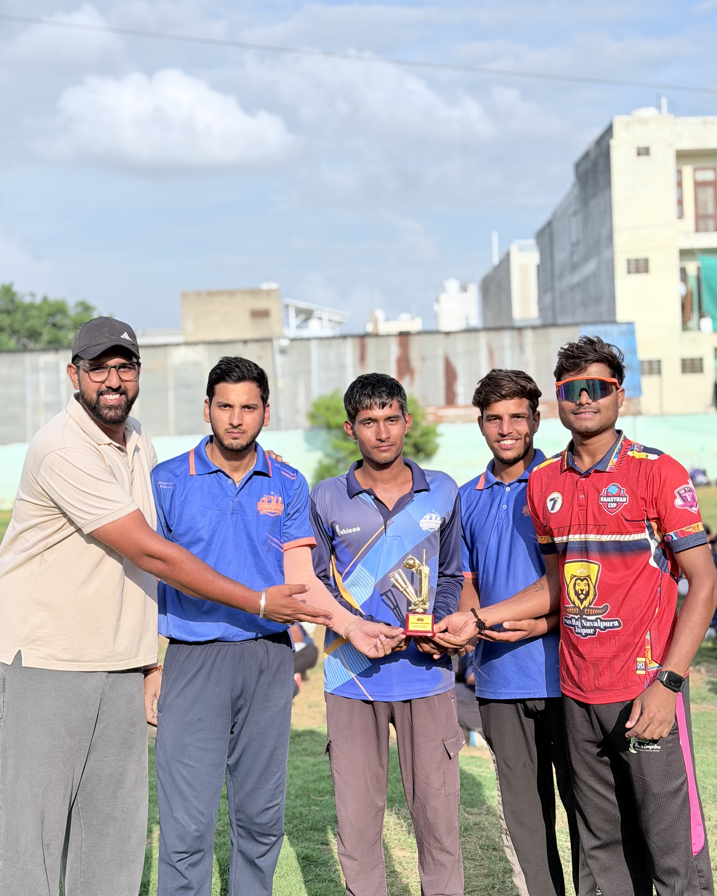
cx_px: 359
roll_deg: +2.4
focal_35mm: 51
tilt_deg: +0.4
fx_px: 1353
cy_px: 455
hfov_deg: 29.7
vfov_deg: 36.7
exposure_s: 1/2667
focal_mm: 6.76
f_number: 1.78
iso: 100
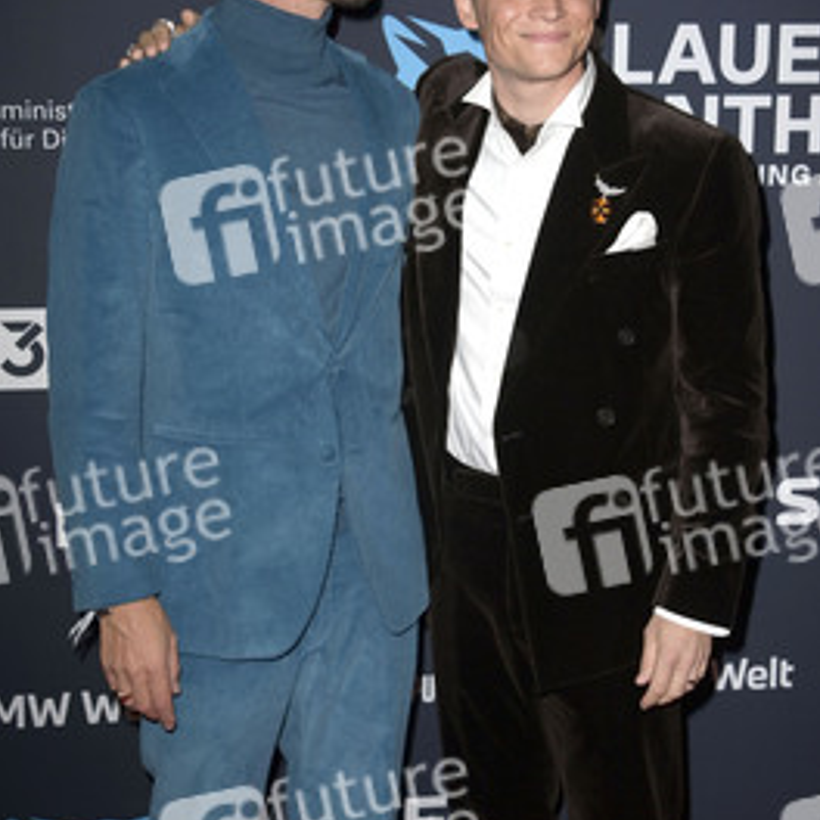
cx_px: 410
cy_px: 367
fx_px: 1554
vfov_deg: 29.5
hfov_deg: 29.6
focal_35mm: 58
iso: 400
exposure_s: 1/250
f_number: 5.6
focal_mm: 45
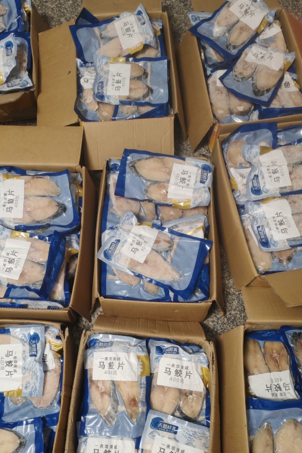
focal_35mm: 36
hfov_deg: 36.7
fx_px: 453
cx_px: 116
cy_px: 265
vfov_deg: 52.9
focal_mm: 5.52
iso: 640
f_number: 1.95
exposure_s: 1/100
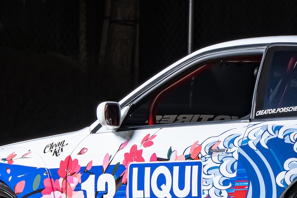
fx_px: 4712
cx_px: 319
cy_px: 124
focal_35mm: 571
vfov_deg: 2.4
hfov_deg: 3.6
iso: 500
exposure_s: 1/50
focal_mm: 170
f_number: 10
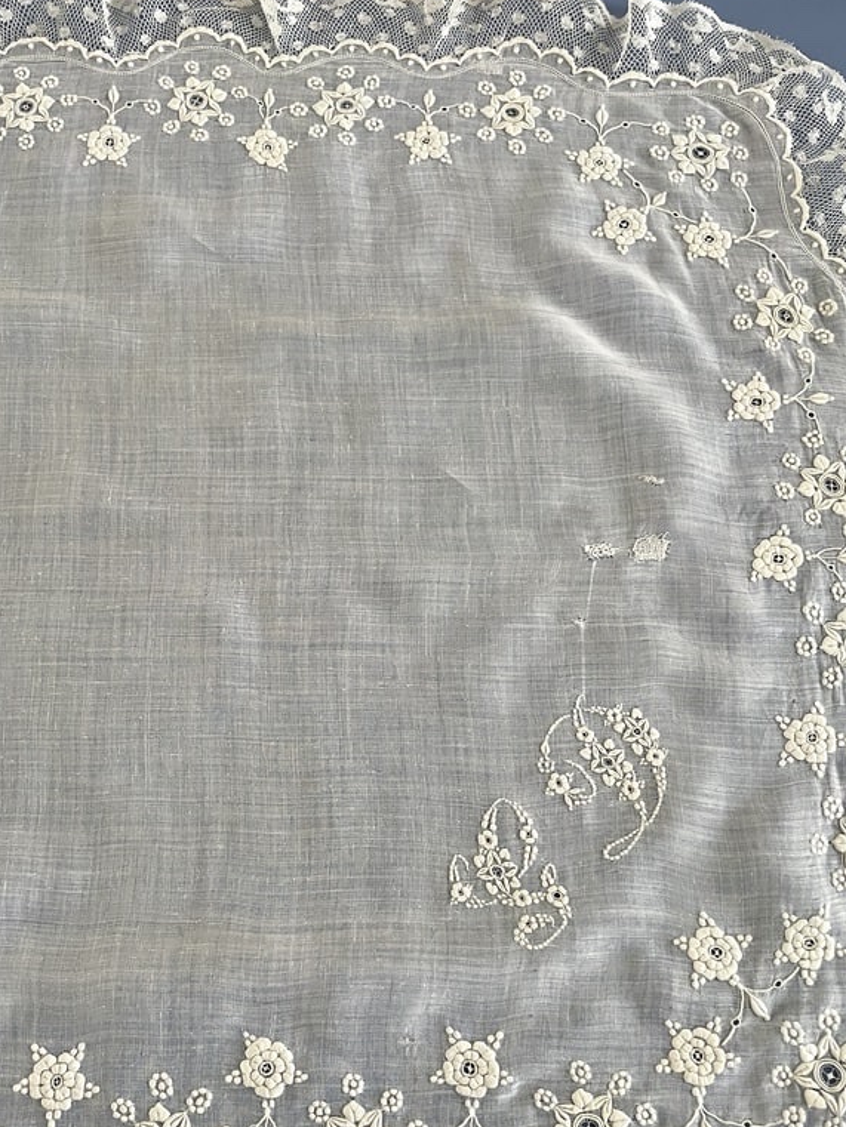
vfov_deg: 52.3
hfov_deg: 40.3
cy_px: 665
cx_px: 302
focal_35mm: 35
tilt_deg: -72.2
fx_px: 1140
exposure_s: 1/82
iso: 125
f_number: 1.6
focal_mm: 4.2
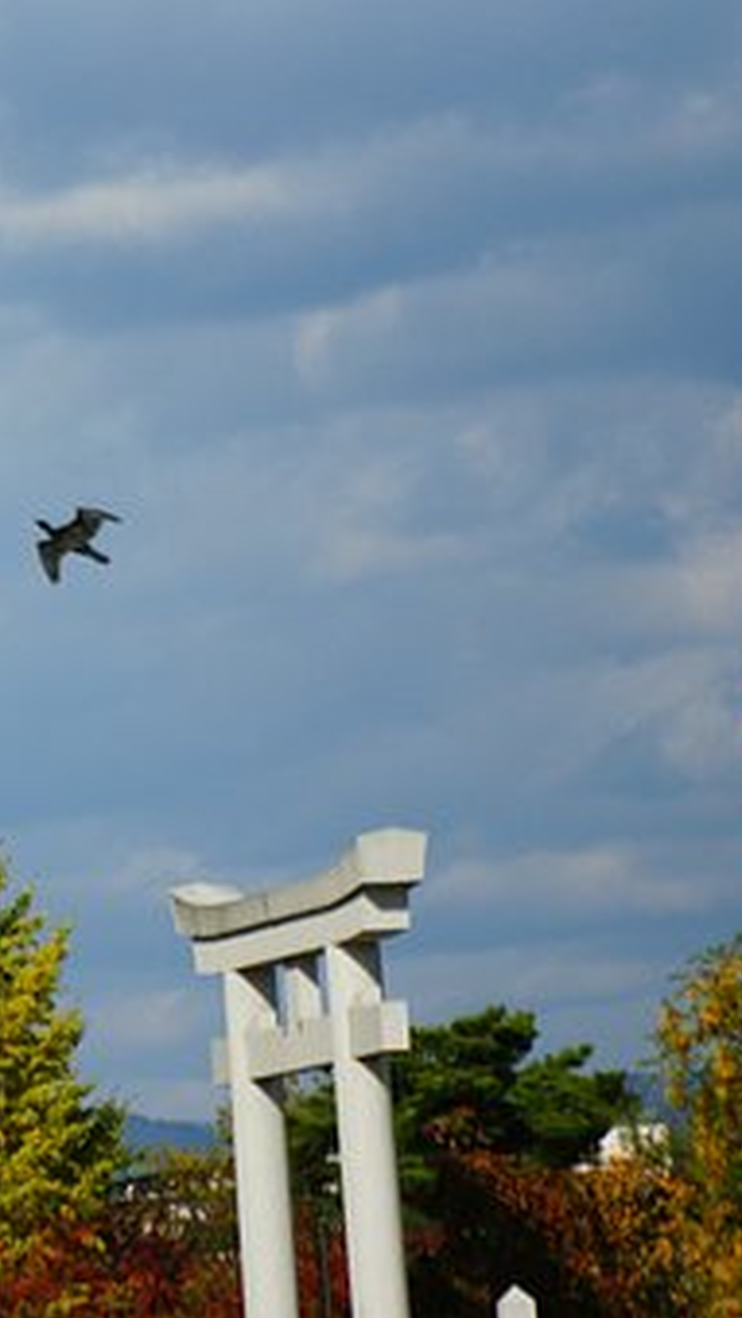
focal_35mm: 356
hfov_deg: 3.4
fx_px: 12437
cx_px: -198
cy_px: 659
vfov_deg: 6.1
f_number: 5.6
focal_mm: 150
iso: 400
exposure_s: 1/5000
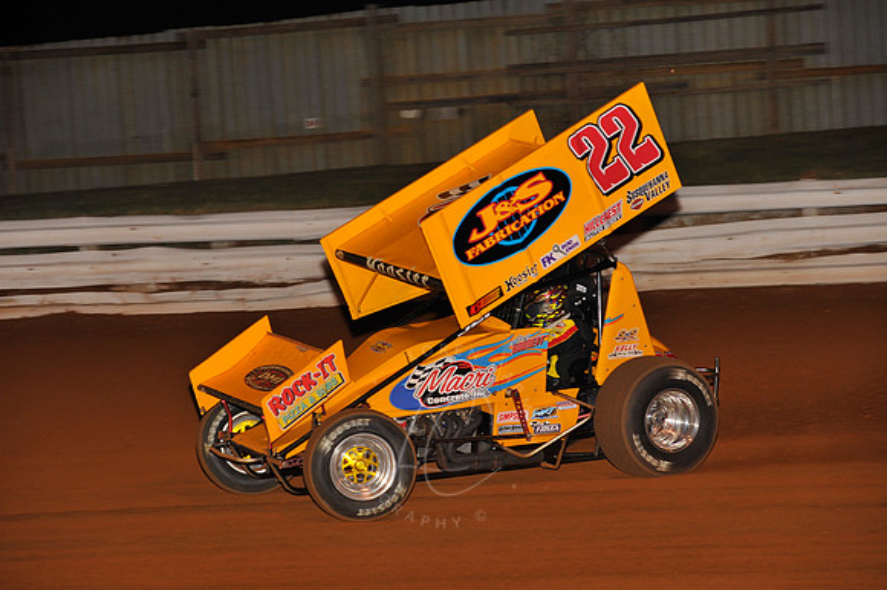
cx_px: 444
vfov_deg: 11.0
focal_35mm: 125
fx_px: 3078
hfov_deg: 16.4
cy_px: 295
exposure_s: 1/250
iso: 500
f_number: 5.6
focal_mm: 125
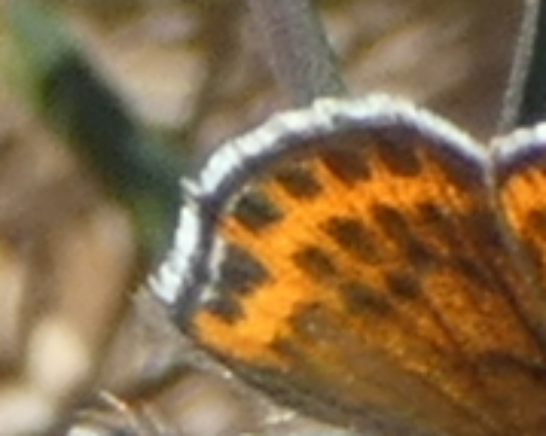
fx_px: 9900
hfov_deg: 3.2
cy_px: 579
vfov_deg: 2.5
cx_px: 639
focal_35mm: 613
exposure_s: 1/125
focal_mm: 23.7
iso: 80
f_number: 5.2
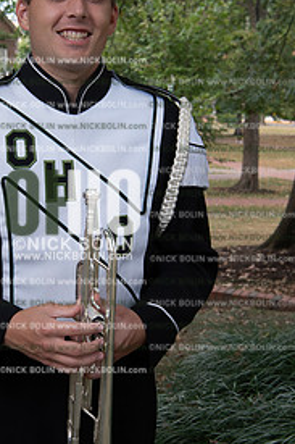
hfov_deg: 18.8
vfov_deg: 28.1
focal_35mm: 72
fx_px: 886
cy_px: 215
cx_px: 73
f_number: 8
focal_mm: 44
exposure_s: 1/100
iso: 500
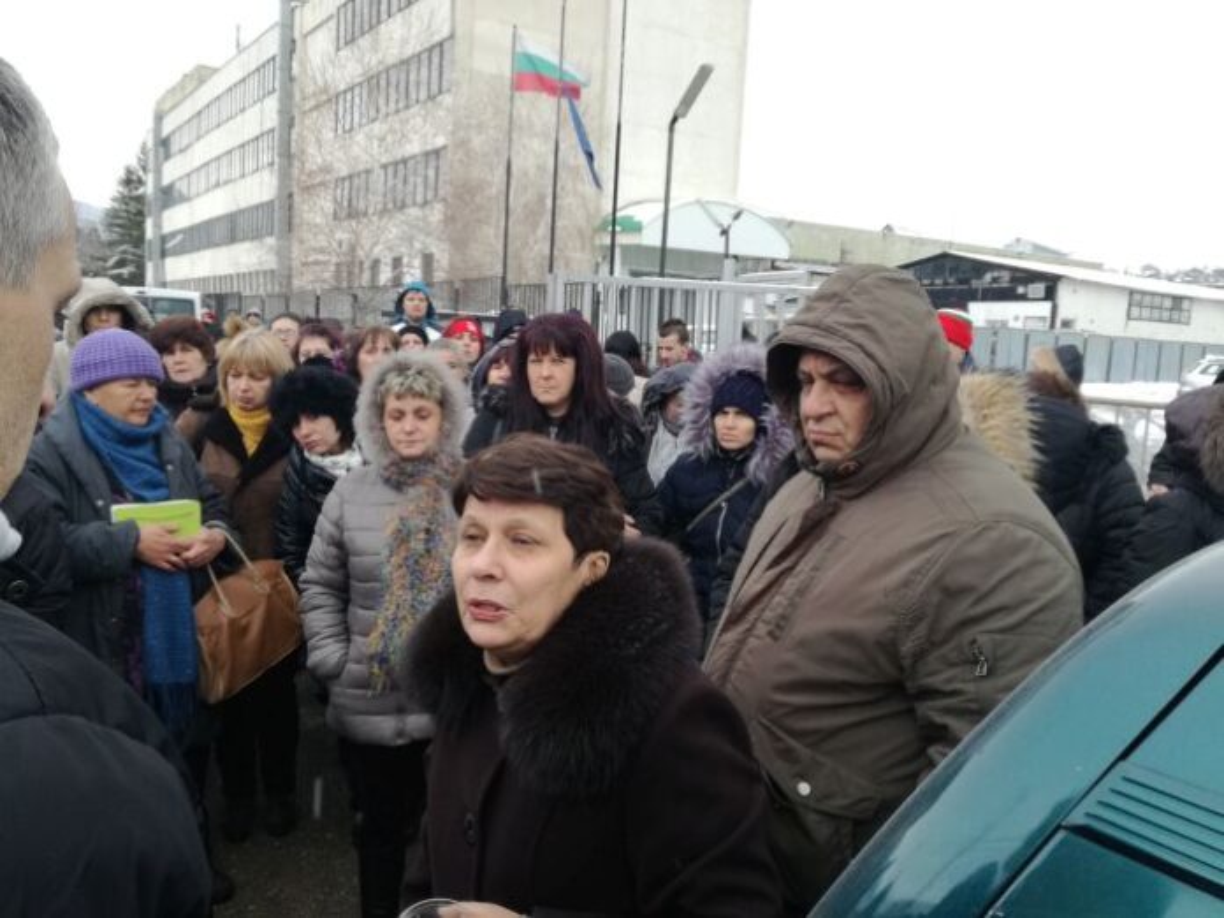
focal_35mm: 27
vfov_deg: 51.4
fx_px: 955
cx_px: 612
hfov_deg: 65.3
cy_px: 459
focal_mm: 3.79
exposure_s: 1/196
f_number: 2
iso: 50
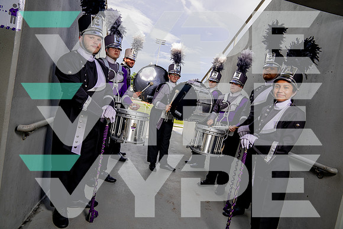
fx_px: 229
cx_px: 172
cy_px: 114
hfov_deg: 73.7
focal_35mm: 24
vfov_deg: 53.2
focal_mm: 24
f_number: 5.6
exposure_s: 1/250
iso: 100
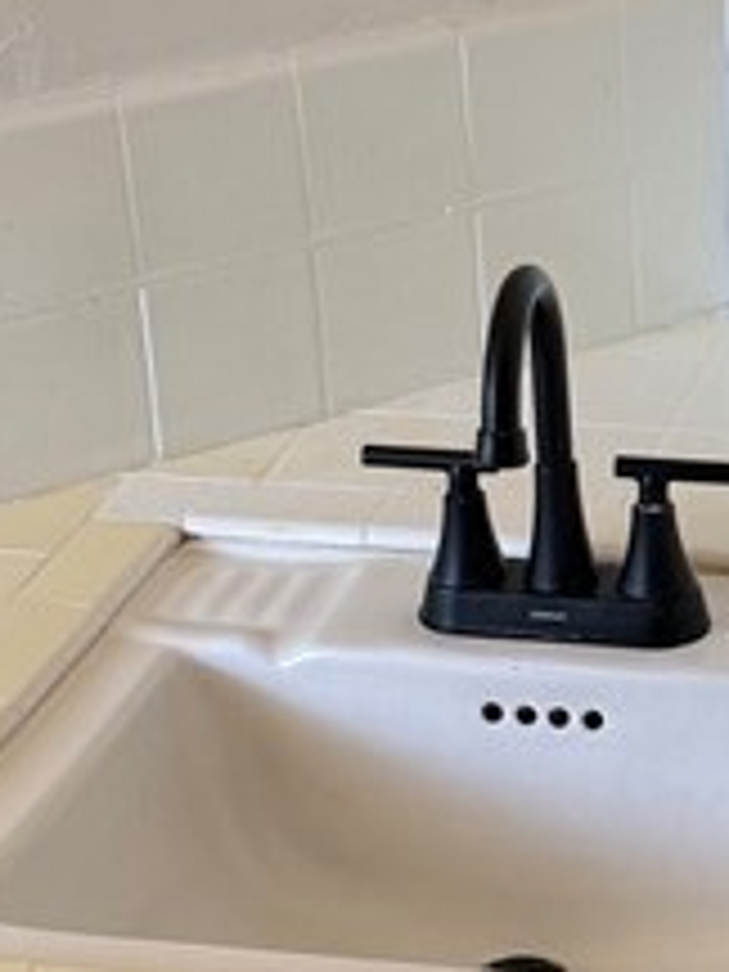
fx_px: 3201
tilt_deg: -19.7
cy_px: 252
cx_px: 698
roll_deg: +0.9
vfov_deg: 17.2
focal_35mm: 114
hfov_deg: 12.9
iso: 160
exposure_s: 1/121
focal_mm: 6.76
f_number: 1.78
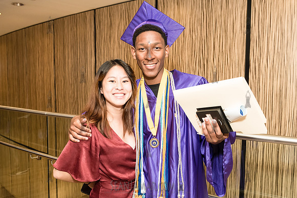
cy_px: 110
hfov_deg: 51.9
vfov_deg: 35.9
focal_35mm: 37
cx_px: 142
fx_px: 305
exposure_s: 1/200
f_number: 5
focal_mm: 32
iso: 2000
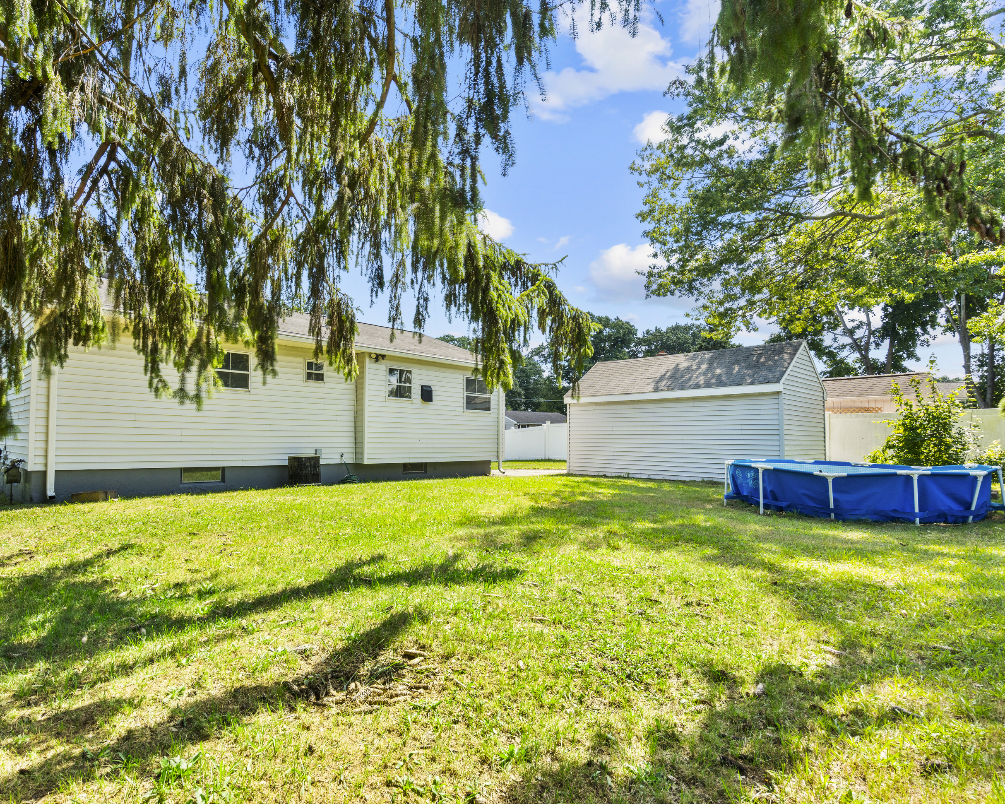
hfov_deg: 82.8
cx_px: 431
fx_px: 565
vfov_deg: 70.8
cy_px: 414
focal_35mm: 19
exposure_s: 1/20
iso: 200
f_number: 9
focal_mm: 16
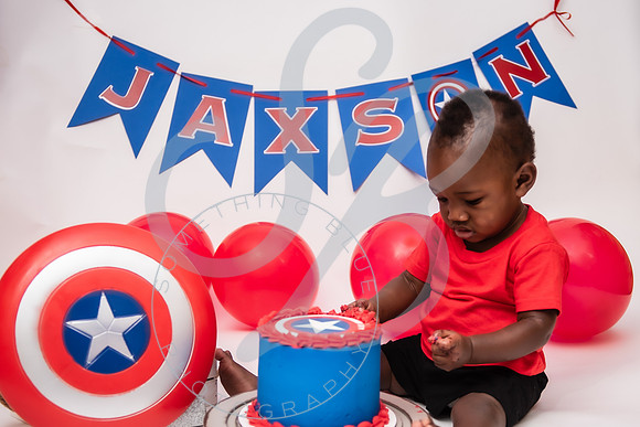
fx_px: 1018
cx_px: 339
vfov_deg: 23.6
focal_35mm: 57
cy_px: 263
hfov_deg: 34.9
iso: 100
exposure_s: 1/160
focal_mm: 40
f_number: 2.8
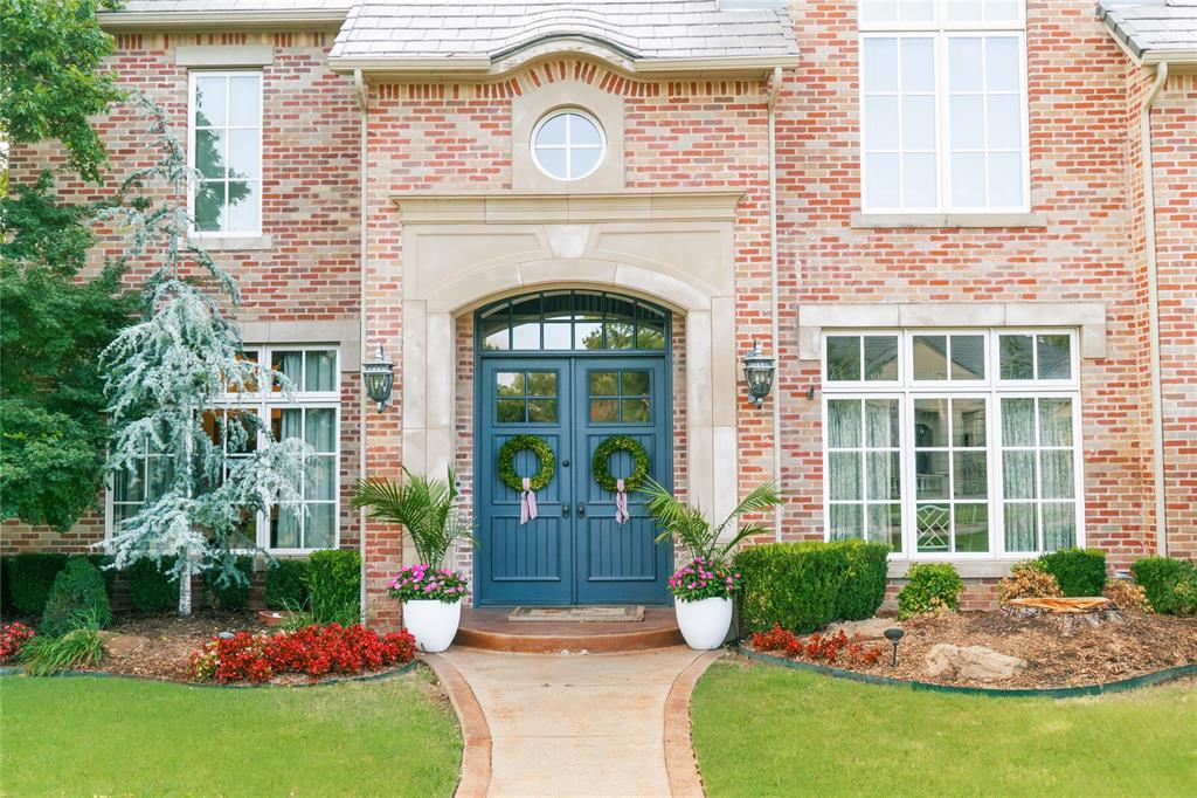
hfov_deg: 53.1
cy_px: 399
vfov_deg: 36.8
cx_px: 598
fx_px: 1197
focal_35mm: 36
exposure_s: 1/125
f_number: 11
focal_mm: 24
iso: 1000
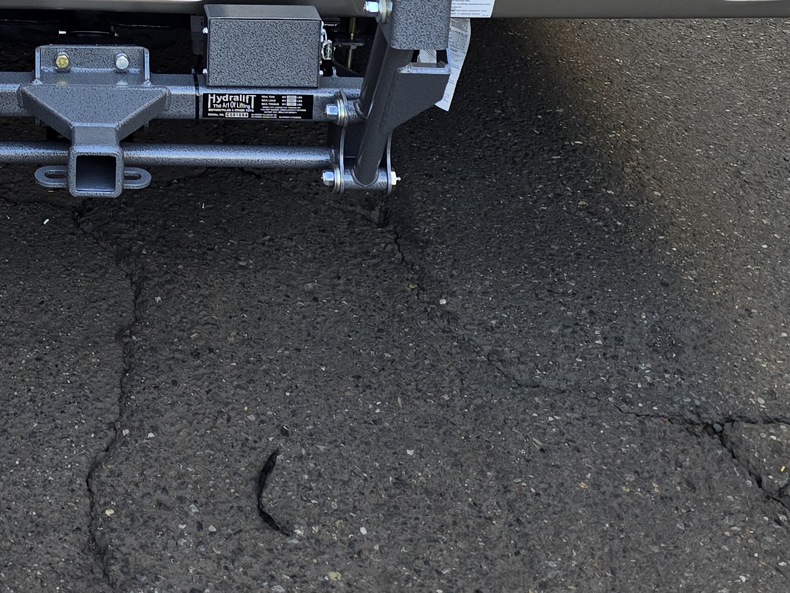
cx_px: 3
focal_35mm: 70
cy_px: -138
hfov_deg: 26.3
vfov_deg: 19.6
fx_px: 1598
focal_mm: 6.3
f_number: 1.7
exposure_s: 1/180
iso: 40
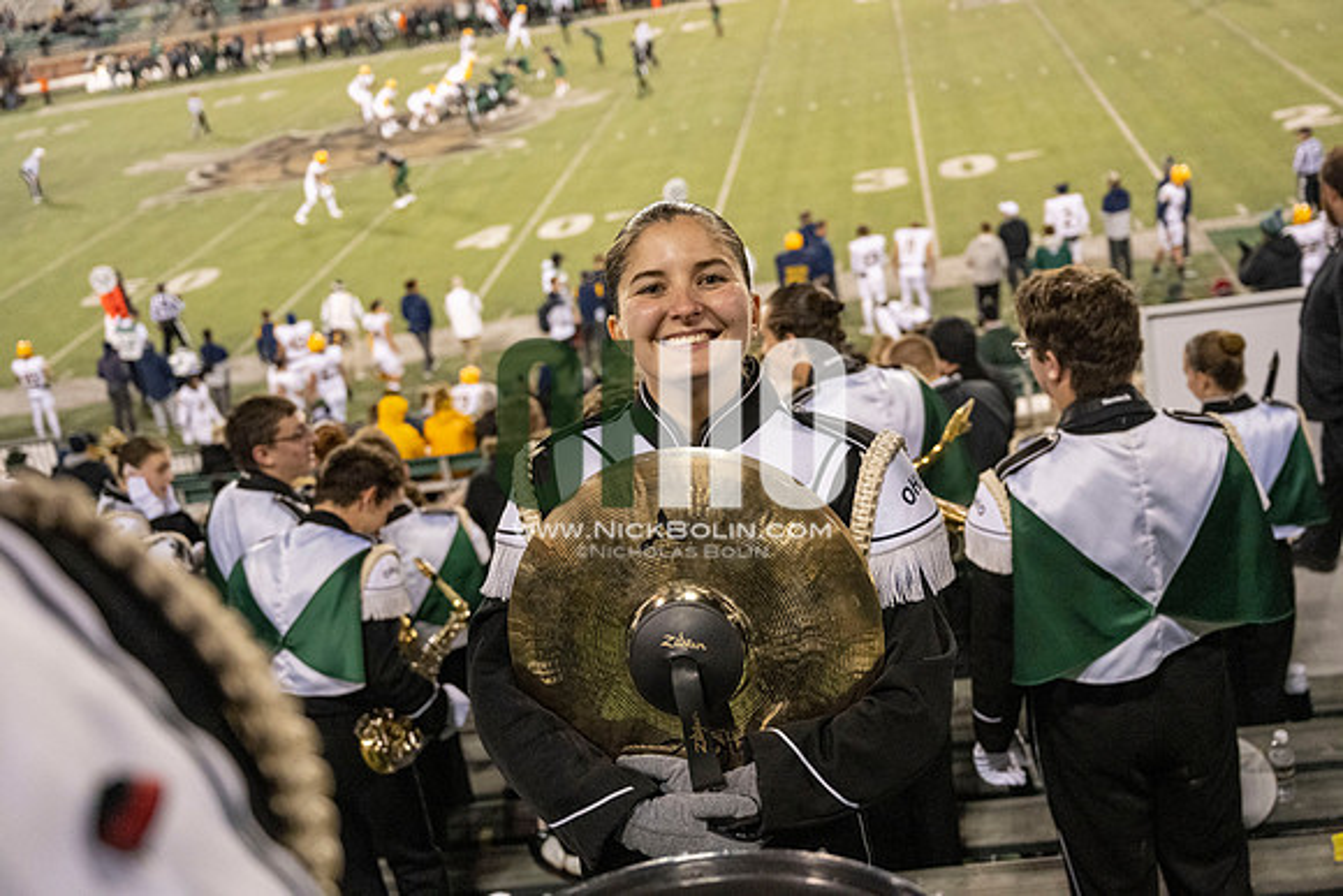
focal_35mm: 45
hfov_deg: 43.6
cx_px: 672
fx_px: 1679
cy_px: 448
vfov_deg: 29.9
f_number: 4
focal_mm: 45
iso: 3200
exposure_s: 1/500
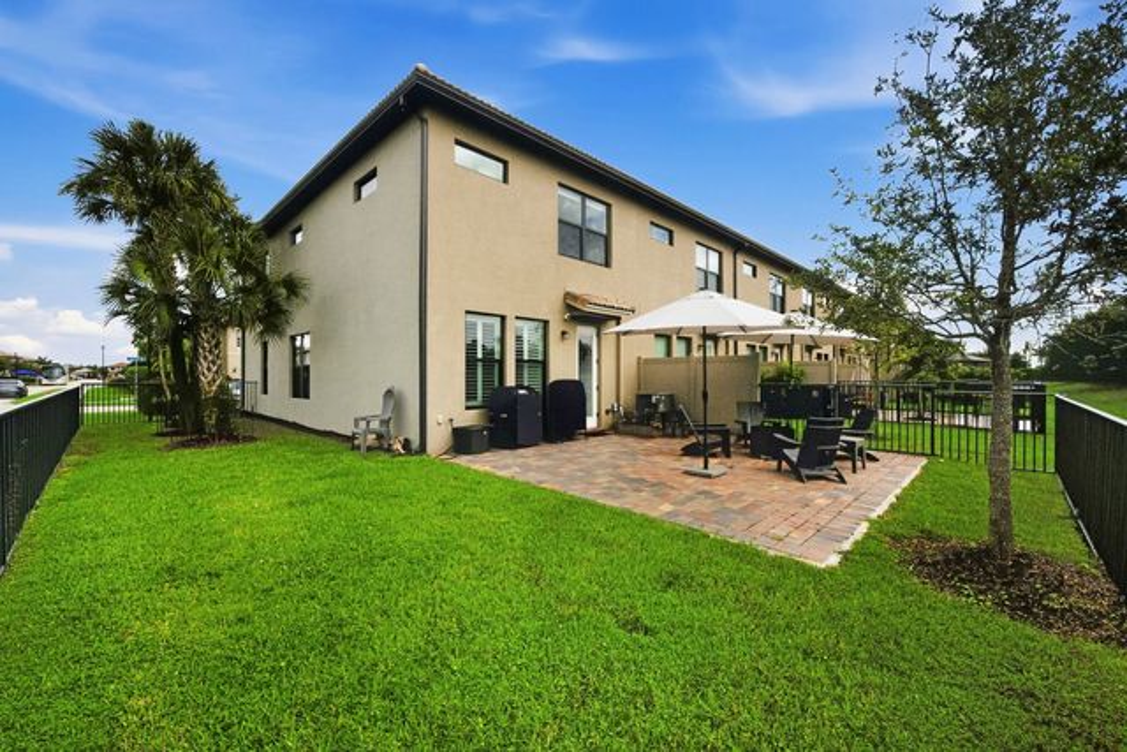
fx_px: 438
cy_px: 376
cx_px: 564
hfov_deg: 104.2
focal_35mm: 14
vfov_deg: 81.2
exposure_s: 1/8000
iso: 500
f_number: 8
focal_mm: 14
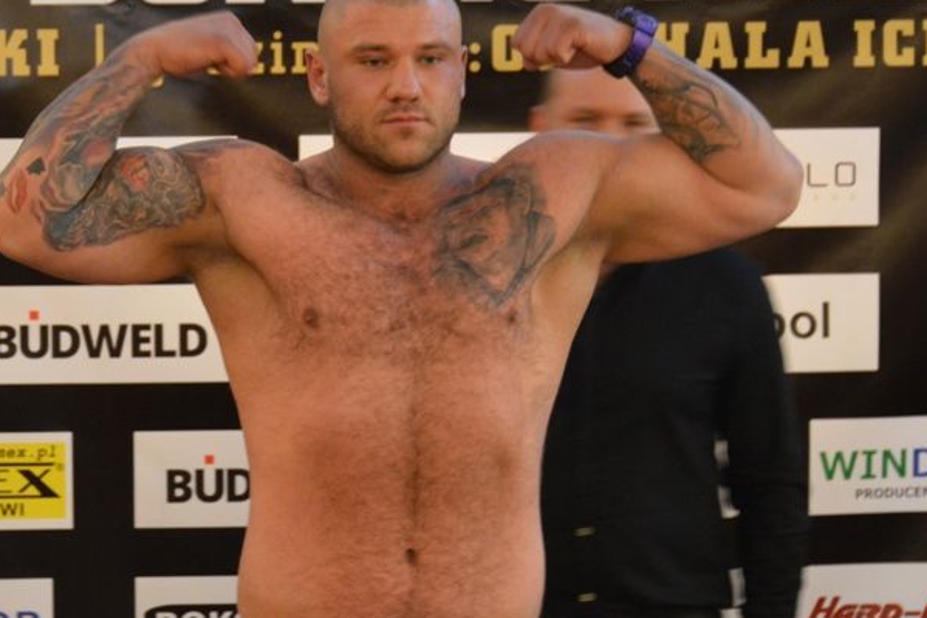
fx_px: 4093
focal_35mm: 159
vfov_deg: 8.6
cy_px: 400
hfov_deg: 12.9
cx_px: 375
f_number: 5.3
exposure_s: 1/15
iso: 1600
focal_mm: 62
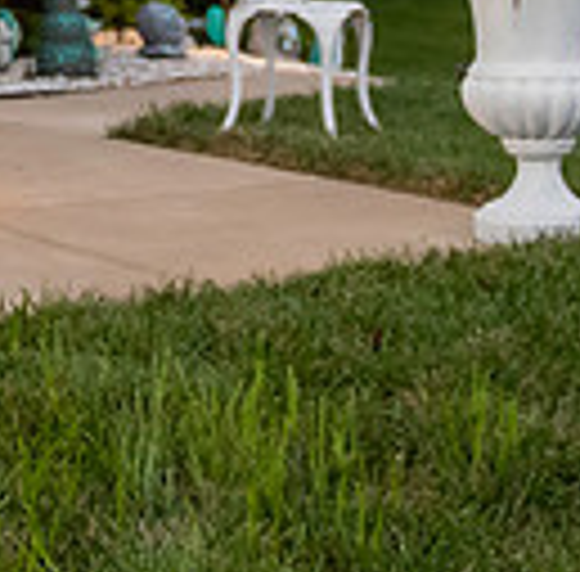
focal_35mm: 136
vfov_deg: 12.2
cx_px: -55
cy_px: -263
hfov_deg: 12.7
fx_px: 2558
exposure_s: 1/100
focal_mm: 19
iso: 1800
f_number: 2.8
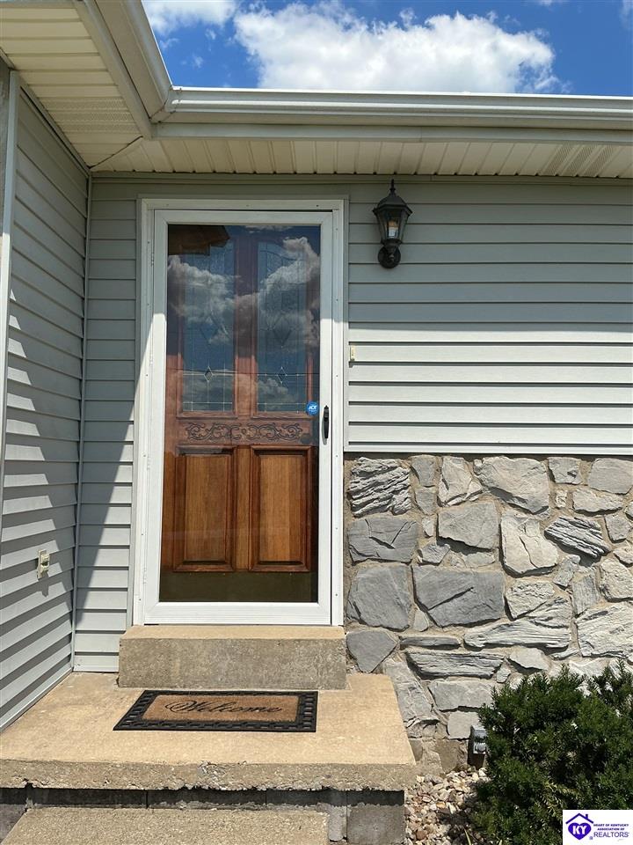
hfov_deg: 48.2
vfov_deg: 61.7
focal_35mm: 29
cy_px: 422
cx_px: 316
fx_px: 707
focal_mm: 3
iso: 25
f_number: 1.8
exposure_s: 1/2801
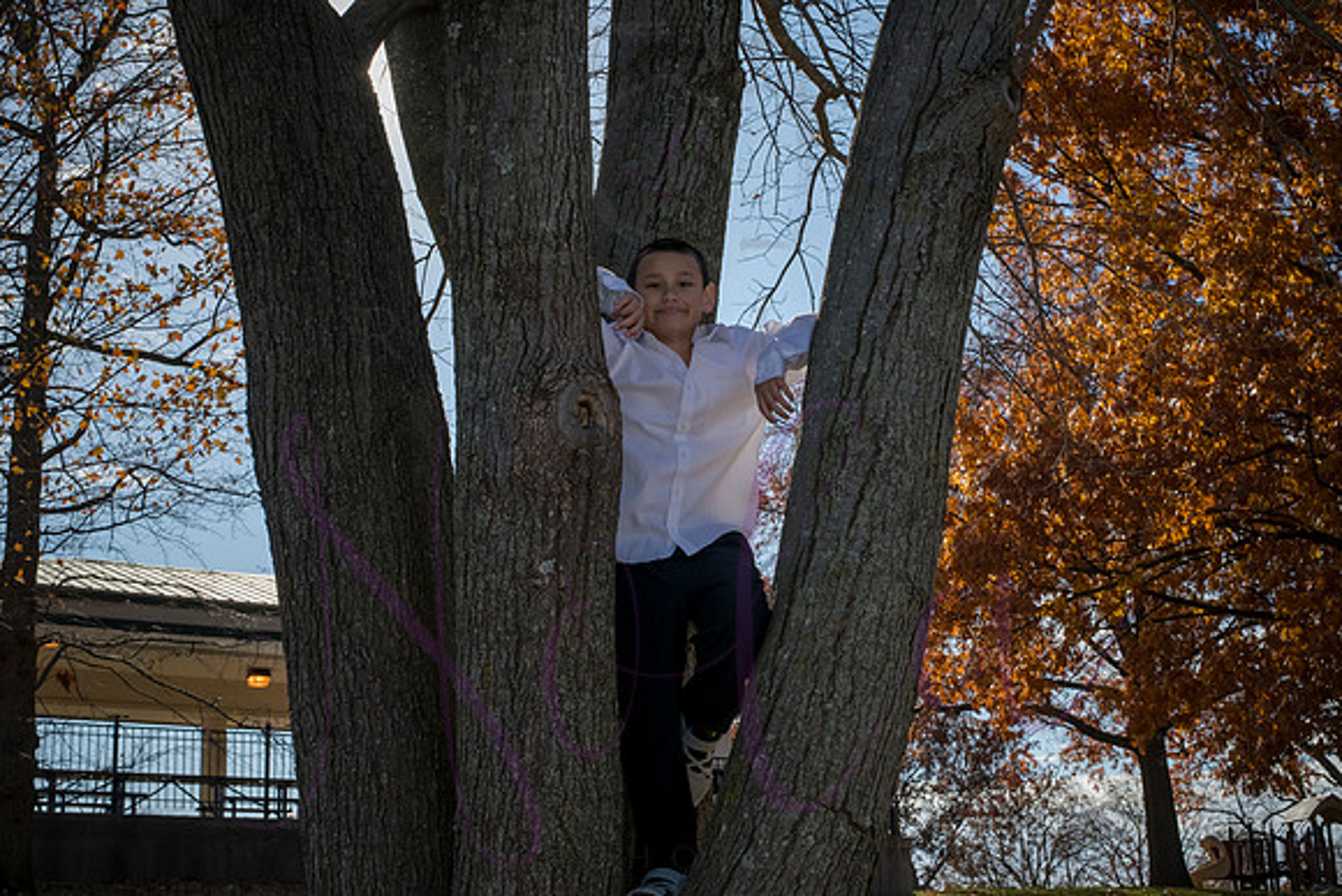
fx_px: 1864
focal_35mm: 50
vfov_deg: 27.0
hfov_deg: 39.6
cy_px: 448
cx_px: 671
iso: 400
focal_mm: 50
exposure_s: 1/400
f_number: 14
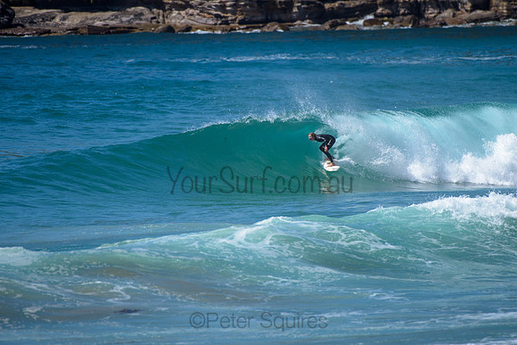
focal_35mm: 613
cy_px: 134
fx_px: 8802
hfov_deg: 3.4
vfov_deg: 2.2
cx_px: 257
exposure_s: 1/2000
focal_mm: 500
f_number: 5.6
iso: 125
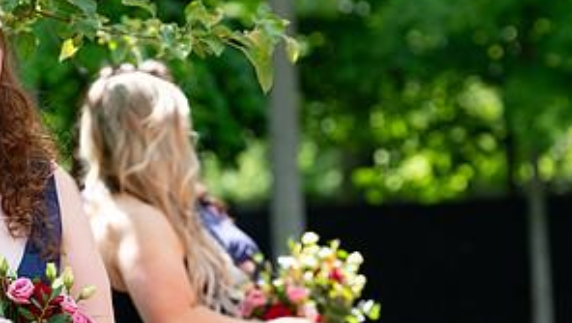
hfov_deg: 7.7
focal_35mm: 279
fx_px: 4235
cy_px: 287
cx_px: 201
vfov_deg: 4.4
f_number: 4
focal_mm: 90.6
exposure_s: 1/250
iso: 250
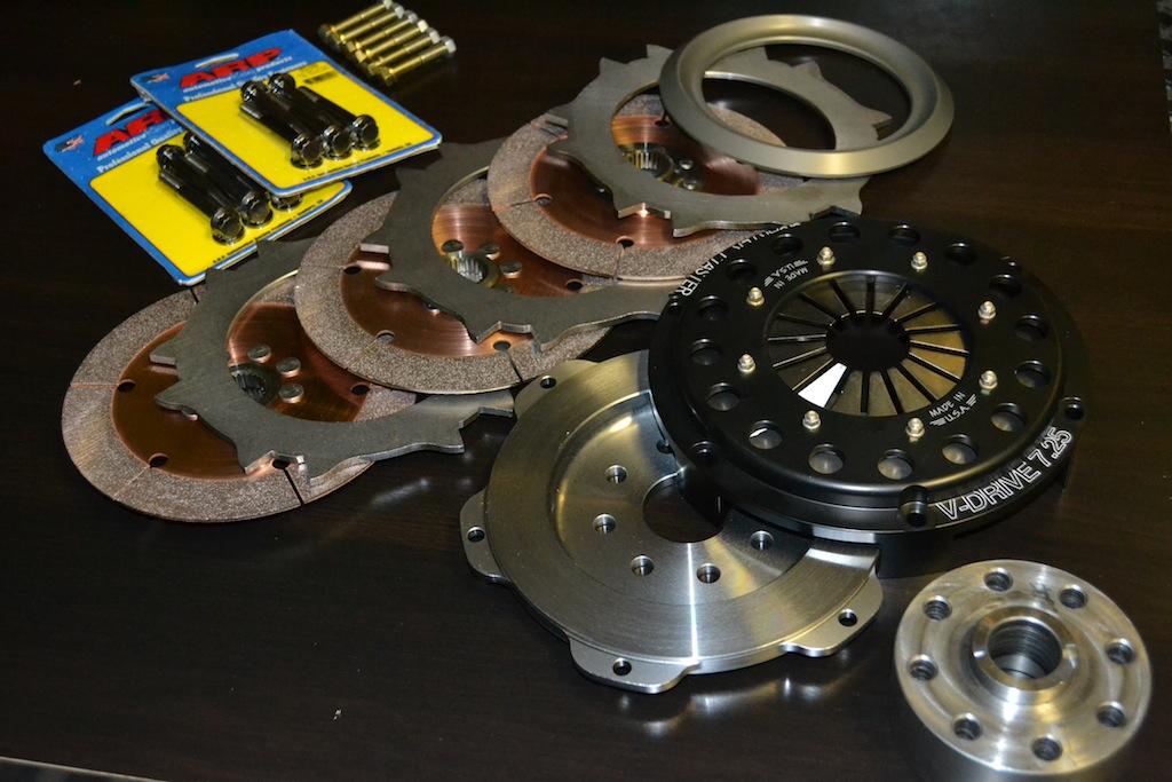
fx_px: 1465
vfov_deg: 29.9
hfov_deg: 43.6
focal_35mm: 45
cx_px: 586
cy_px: 391
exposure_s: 1/60
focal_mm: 30
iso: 3200
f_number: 4.5
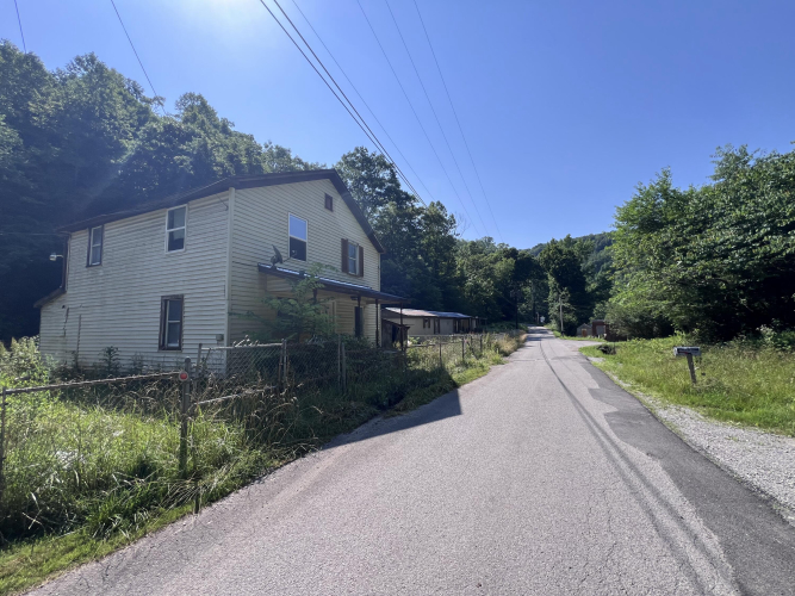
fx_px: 299
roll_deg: +1.5
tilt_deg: +4.1
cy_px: 298
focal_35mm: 13
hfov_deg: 106.2
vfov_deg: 89.9
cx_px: 398
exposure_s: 1/1531
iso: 32
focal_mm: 1.57
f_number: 1.8
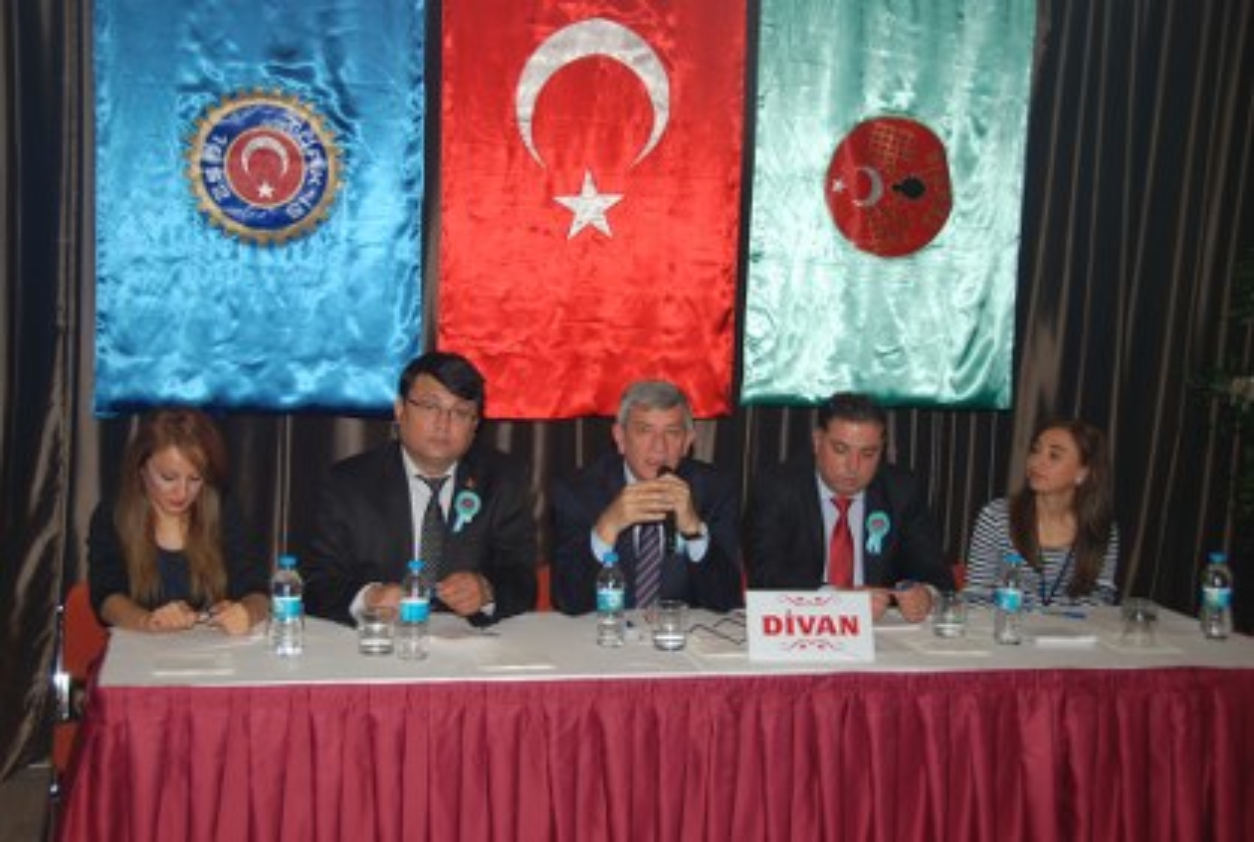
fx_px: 1676
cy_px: 421
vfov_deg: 28.2
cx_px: 627
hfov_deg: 41.0
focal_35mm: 48
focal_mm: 32
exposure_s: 1/60
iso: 200
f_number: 4.2
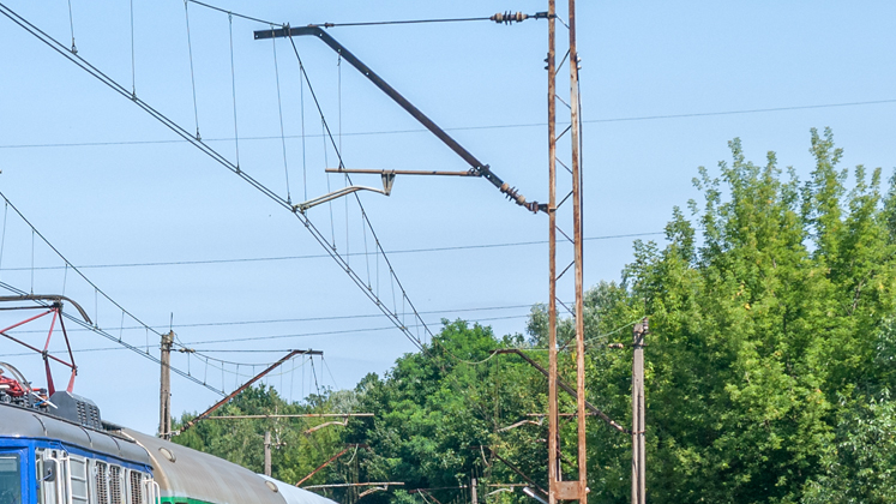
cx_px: 173
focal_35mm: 222
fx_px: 5274
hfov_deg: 9.7
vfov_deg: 5.5
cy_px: 445
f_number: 8
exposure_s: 1/320
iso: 100
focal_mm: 66
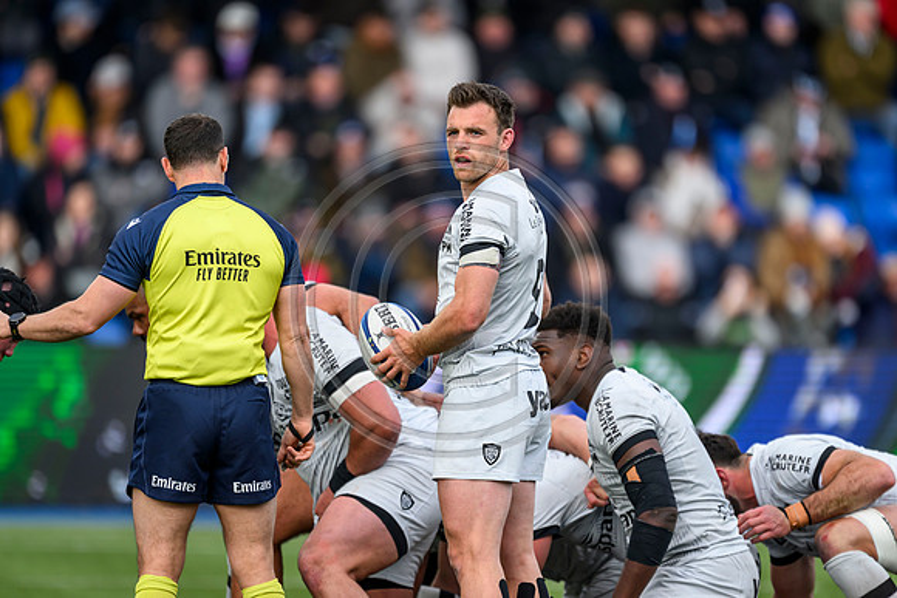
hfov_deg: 3.7
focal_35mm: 560
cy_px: 299
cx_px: 448
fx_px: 13956
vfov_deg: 2.5
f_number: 4
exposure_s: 1/1600
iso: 500
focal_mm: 560
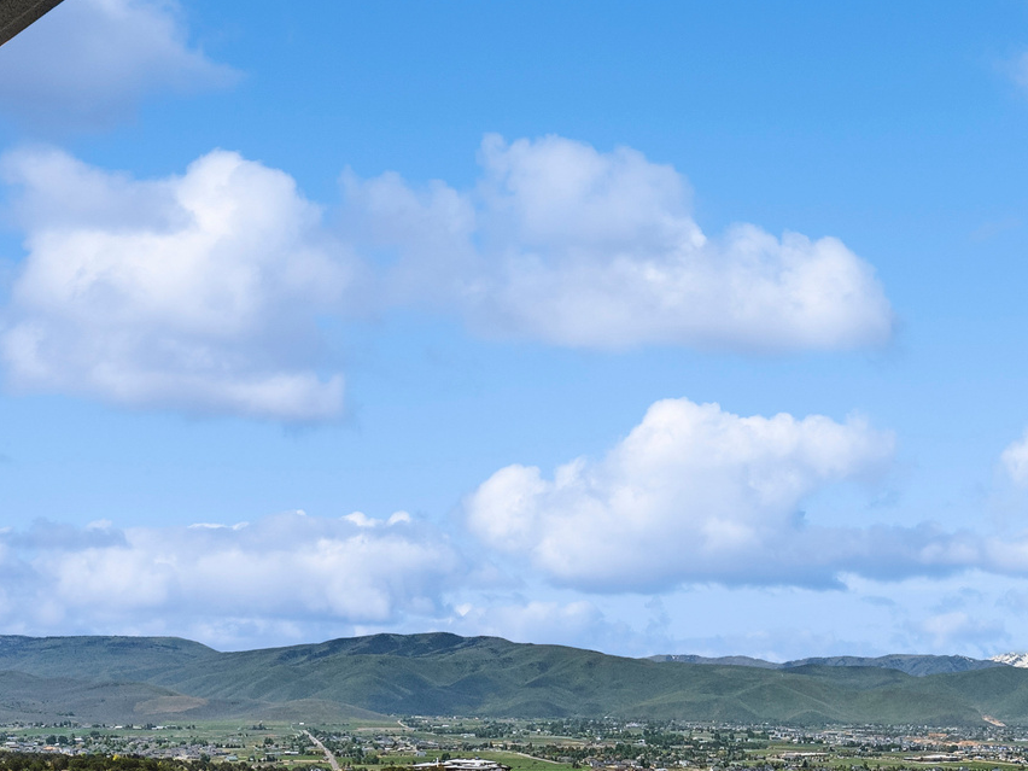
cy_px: 713
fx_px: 1099
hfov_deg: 48.3
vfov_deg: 36.0
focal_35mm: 37
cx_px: 766
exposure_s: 1/6400
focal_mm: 16
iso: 800
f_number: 5.6
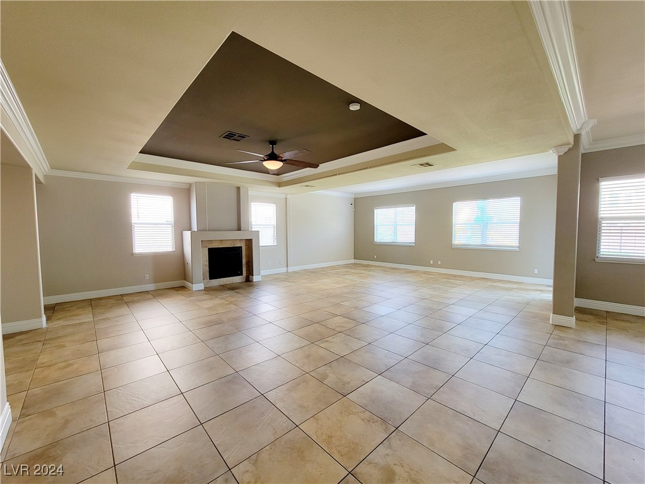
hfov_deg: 106.2
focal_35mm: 13
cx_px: 322
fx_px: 242
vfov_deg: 89.9
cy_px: 242
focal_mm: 2.2
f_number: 2.2
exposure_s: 1/60.2
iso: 100
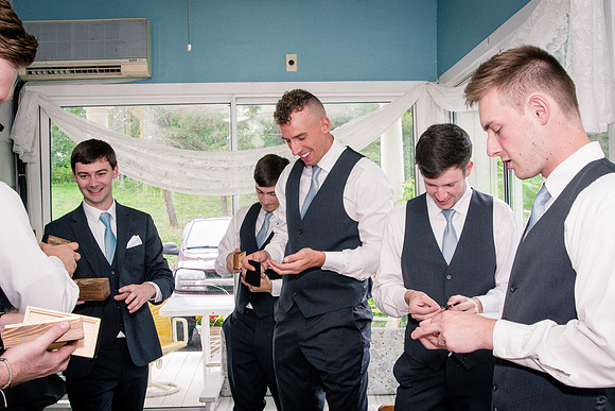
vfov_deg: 30.6
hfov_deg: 44.6
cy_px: 206
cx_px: 315
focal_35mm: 44
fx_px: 749
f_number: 10
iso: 1250
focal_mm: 28
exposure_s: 1/125
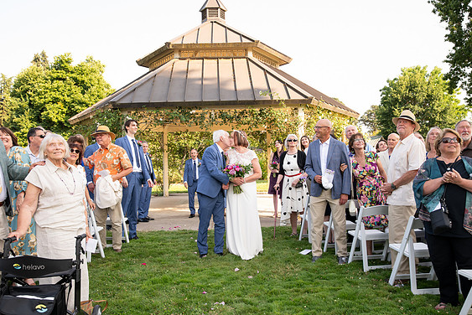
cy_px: 155
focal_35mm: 35
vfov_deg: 37.9
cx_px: 230
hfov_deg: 54.4
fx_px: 459
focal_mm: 34
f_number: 5.6
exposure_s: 1/400
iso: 640
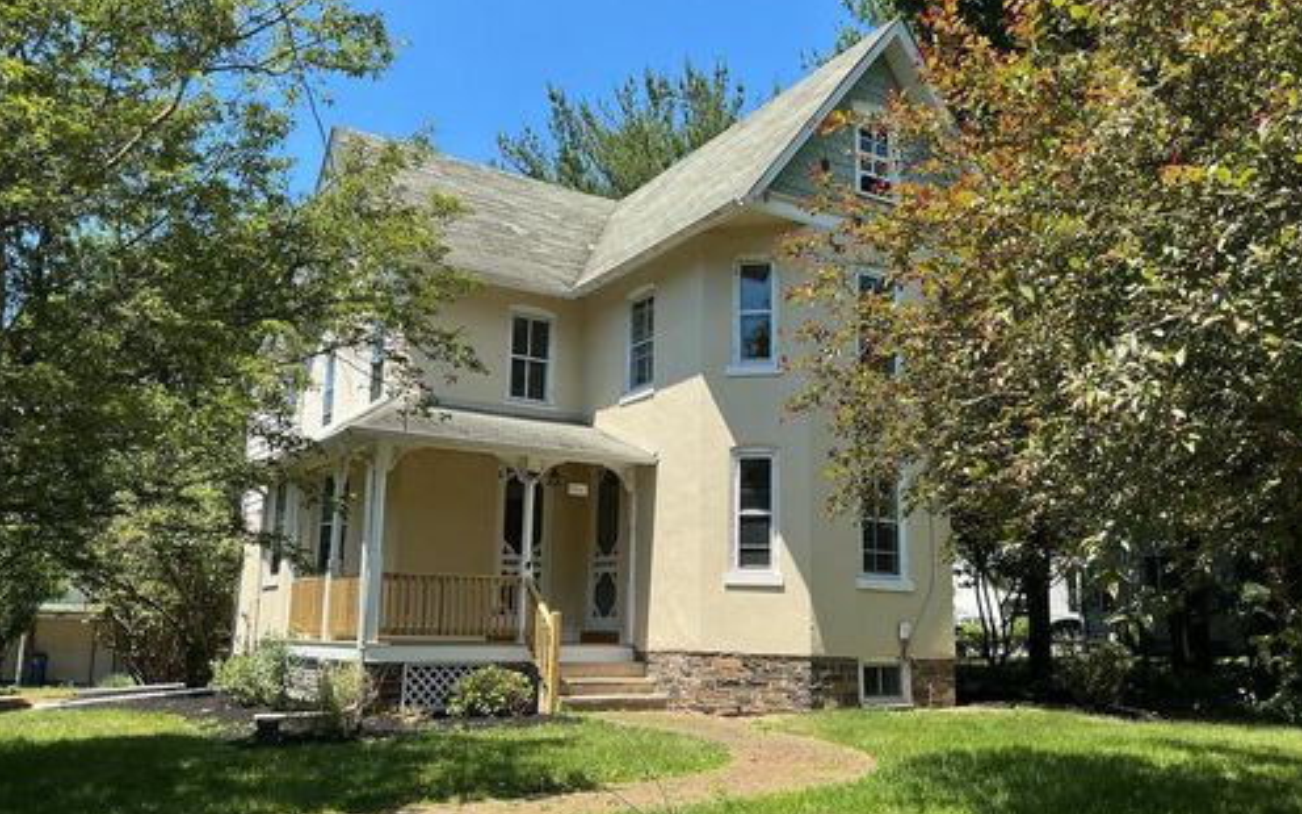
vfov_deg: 40.6
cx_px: 651
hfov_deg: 61.2
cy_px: 435
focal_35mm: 31
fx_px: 1100
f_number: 1.8
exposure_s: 1/842
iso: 25
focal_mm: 3
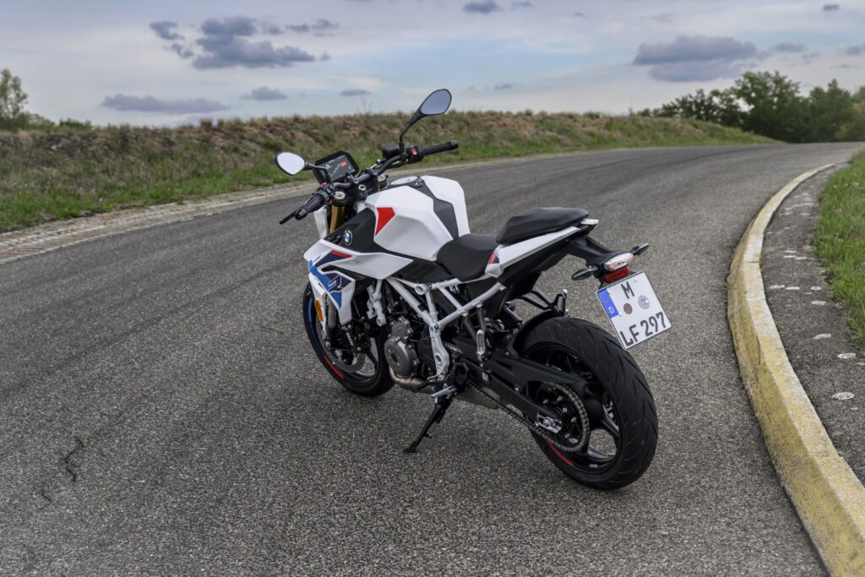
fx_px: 1201
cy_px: 288
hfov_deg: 39.6
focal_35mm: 50
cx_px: 432
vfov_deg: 27.0
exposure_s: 1/640
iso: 640
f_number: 5.6
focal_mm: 50
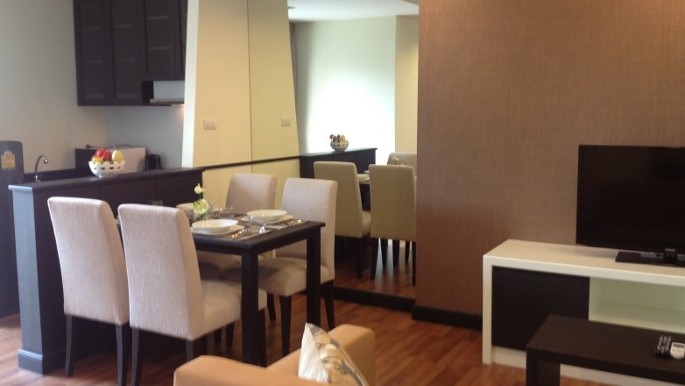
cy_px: 186
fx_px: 708
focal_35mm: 39
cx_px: 338
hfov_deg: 51.6
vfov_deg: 30.4
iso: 64
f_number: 2.4
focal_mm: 4.28
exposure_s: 1/20
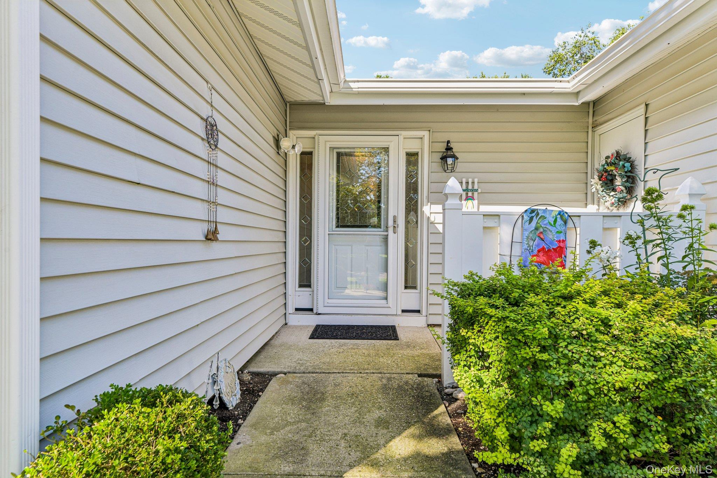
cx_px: 358
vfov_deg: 59.5
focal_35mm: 21
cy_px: 239
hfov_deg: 81.2
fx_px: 418
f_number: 9
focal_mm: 21
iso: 250
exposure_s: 1/100
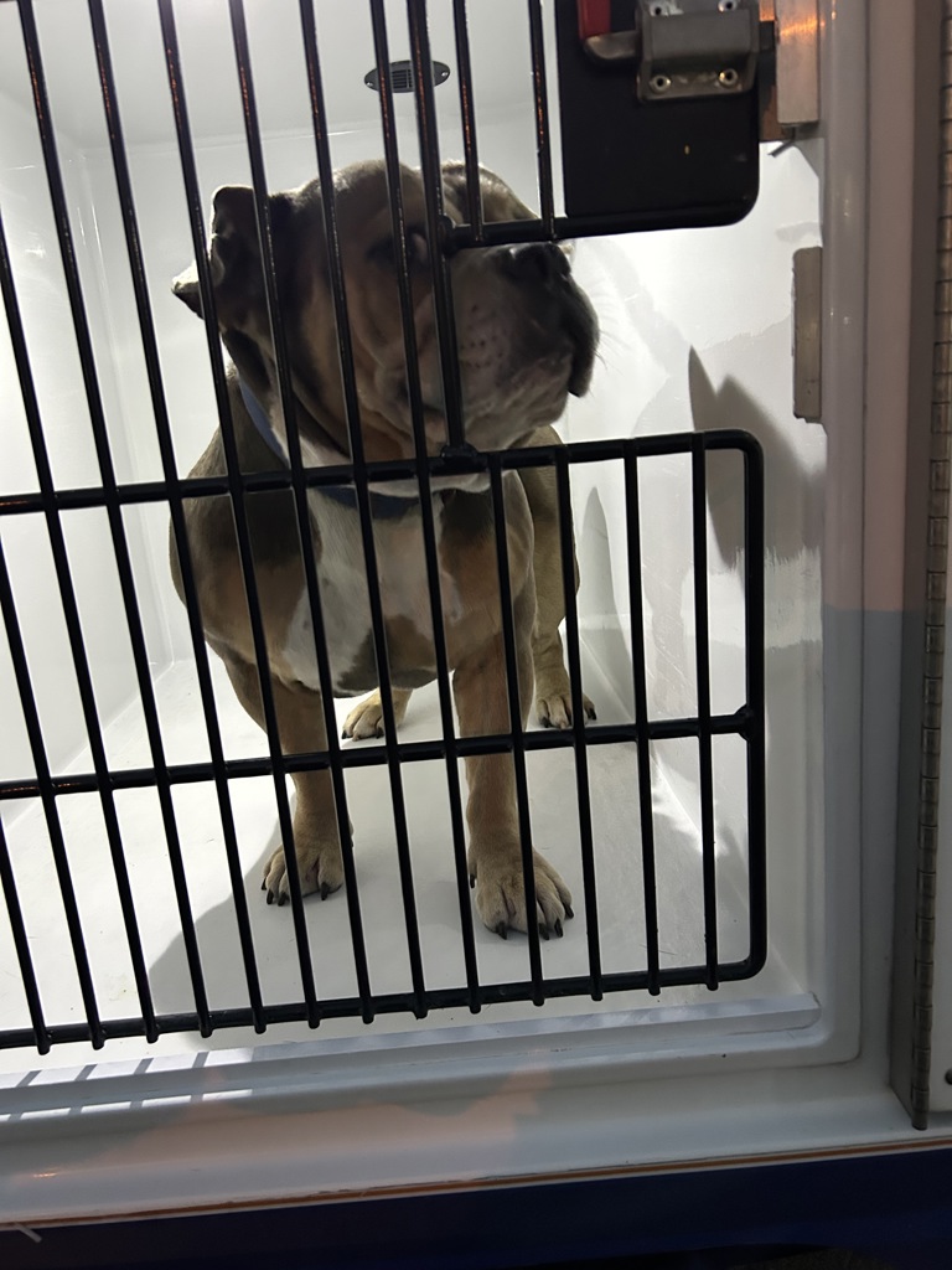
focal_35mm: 26
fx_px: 953
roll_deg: +4.6
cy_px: 635
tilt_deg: -15.2
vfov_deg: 67.3
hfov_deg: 53.1
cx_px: 476
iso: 500
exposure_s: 1/30
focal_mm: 5.7
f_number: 1.5
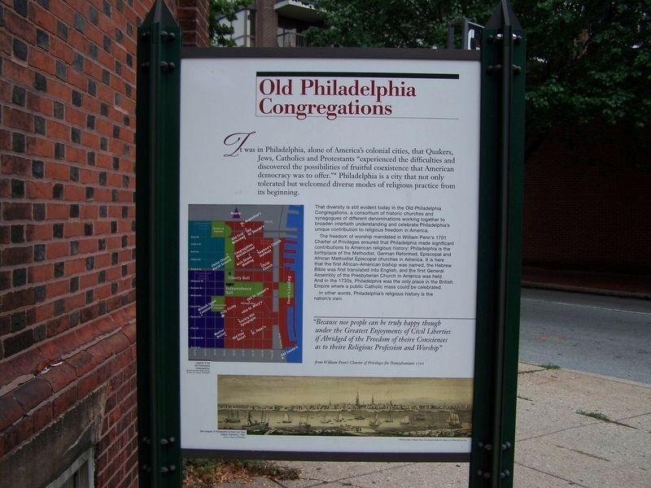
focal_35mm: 38
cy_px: 244
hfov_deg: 49.0
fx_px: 715
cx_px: 326
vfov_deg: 37.7
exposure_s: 1/160
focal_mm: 6.3
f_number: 2.8
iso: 64
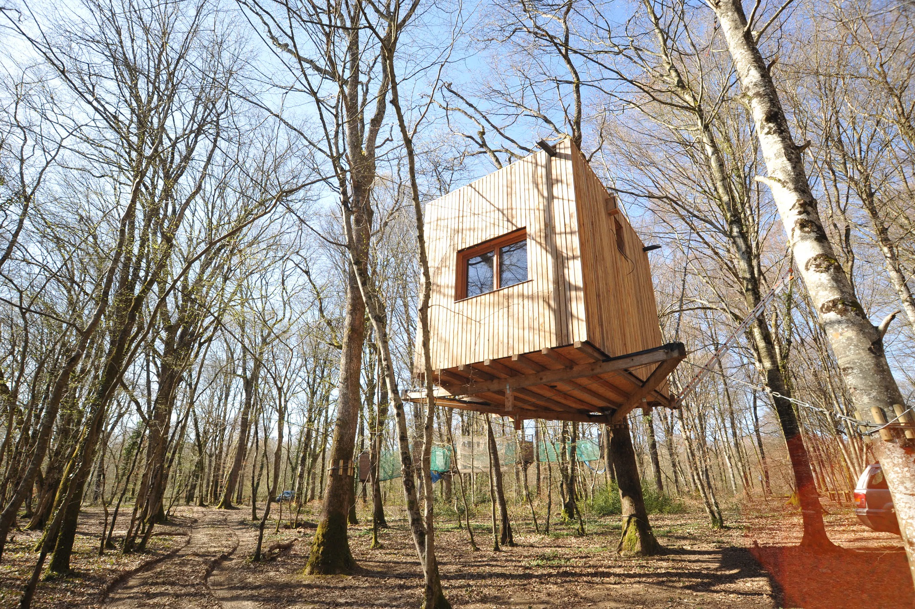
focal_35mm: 17
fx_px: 432
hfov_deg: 93.3
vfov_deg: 70.3
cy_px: 304
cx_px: 458
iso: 800
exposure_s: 1/250
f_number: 8
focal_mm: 17
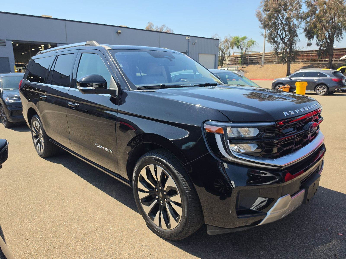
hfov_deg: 73.9
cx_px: 173
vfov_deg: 58.9
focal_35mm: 23
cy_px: 130
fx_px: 230
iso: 63
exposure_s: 1/3617
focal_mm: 6.5
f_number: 1.4
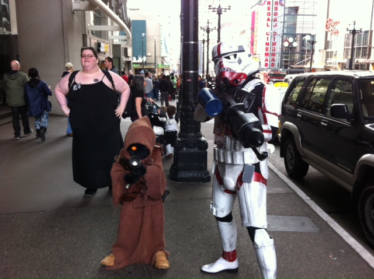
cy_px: 140
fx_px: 378
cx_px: 187
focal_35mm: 35
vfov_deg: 40.6
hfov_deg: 52.7
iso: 80
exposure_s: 1/40
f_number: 2.8
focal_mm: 3.85
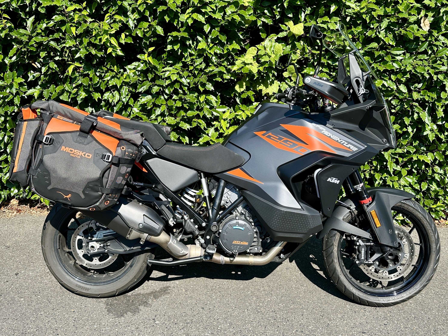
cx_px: 224
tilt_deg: -16.8
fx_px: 311
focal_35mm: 24
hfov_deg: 71.6
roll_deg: -1.6
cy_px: 168
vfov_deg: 56.8
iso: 80
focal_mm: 6.86
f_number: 1.78
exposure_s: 1/1845
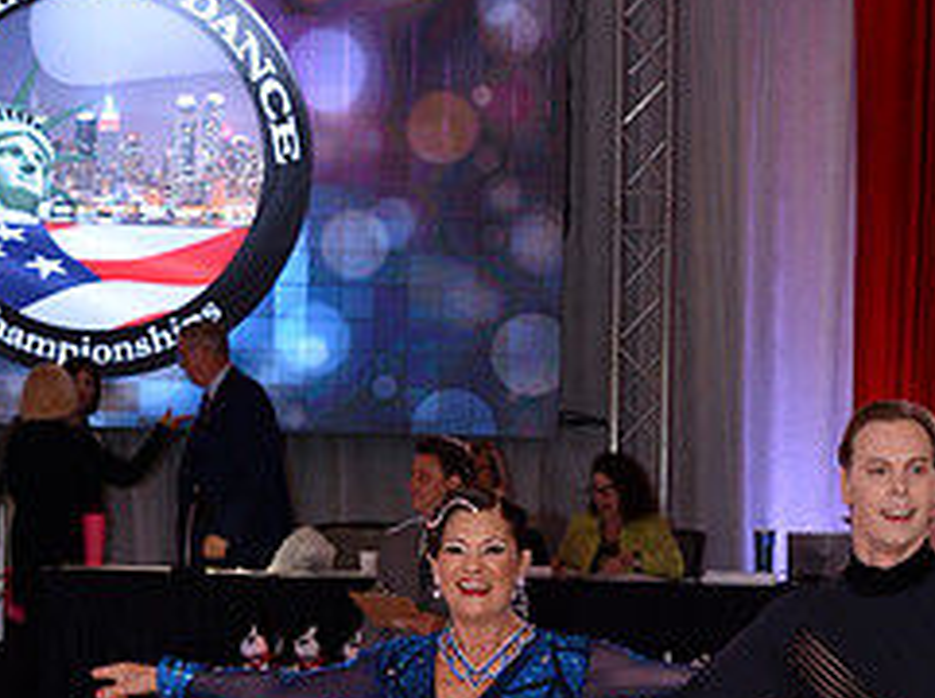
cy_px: 915
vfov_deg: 9.0
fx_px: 4369
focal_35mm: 162
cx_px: 630
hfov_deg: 12.2
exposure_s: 1/250
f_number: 5
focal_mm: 70
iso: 1000
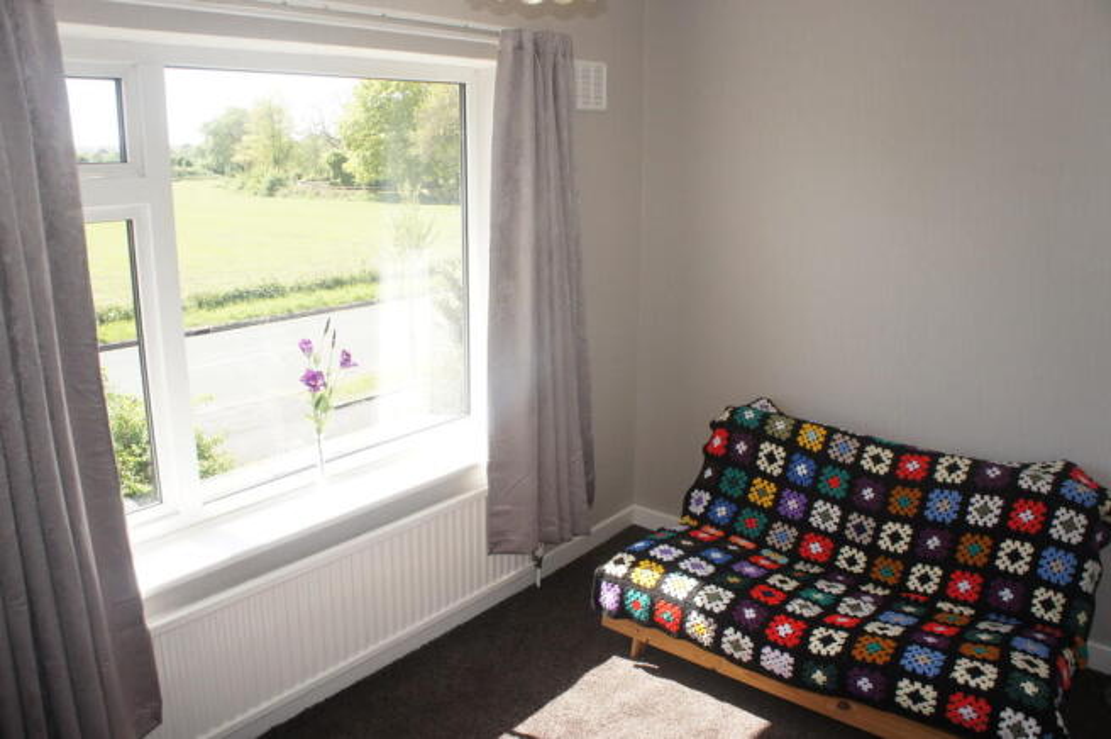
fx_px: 832
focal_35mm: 27
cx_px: 556
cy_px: 370
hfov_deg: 67.4
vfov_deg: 47.8
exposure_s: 1/100
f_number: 6.3
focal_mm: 18
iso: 200
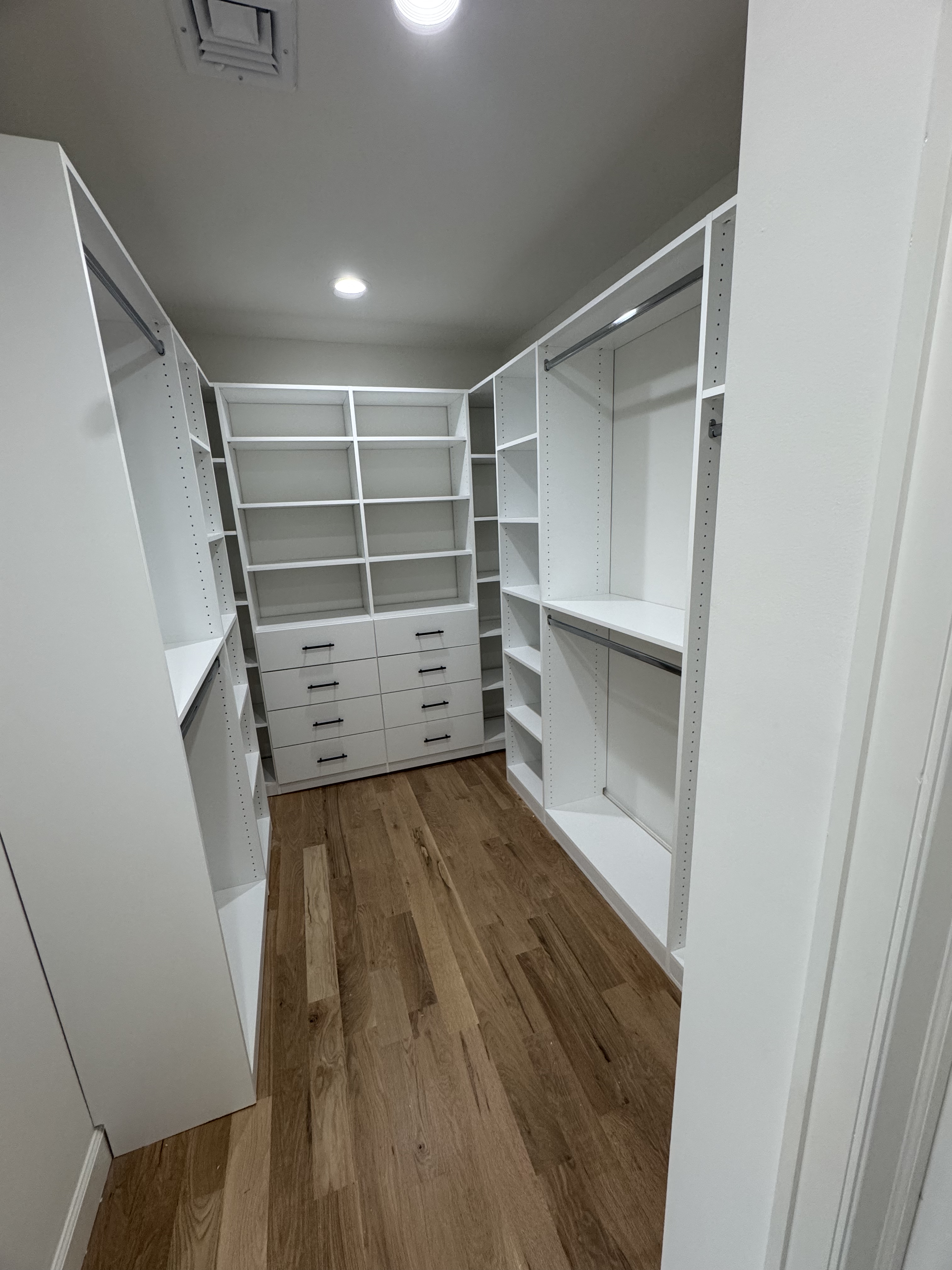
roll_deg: +2.8
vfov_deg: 102.1
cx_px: 476
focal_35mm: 14
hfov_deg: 85.7
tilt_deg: -13.7
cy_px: 635
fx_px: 513
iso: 250
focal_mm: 2.22
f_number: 2.2
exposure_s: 1/120
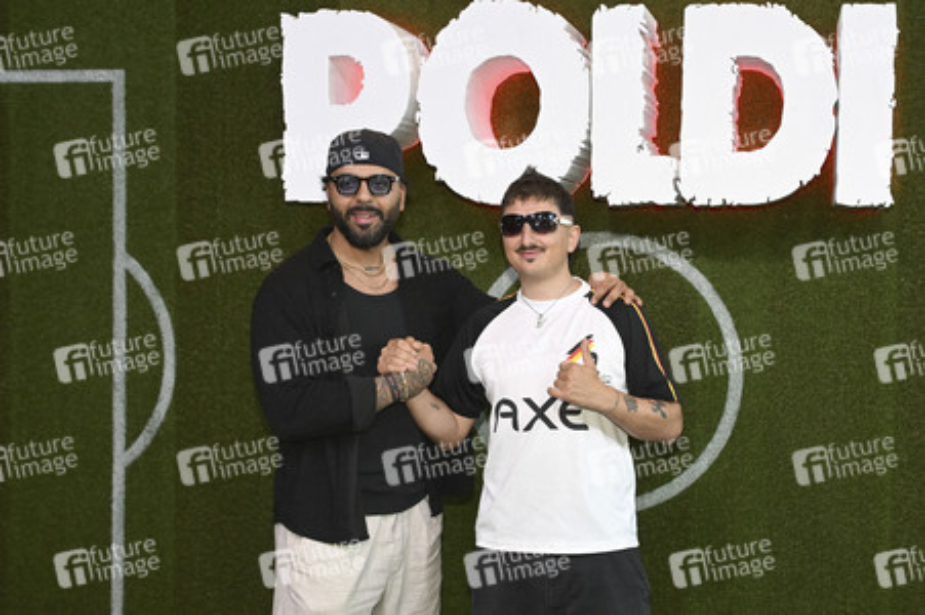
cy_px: 308
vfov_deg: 33.4
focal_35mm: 40
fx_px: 1027
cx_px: 462
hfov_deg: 48.5
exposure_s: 1/250
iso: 800
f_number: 4.5
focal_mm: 40
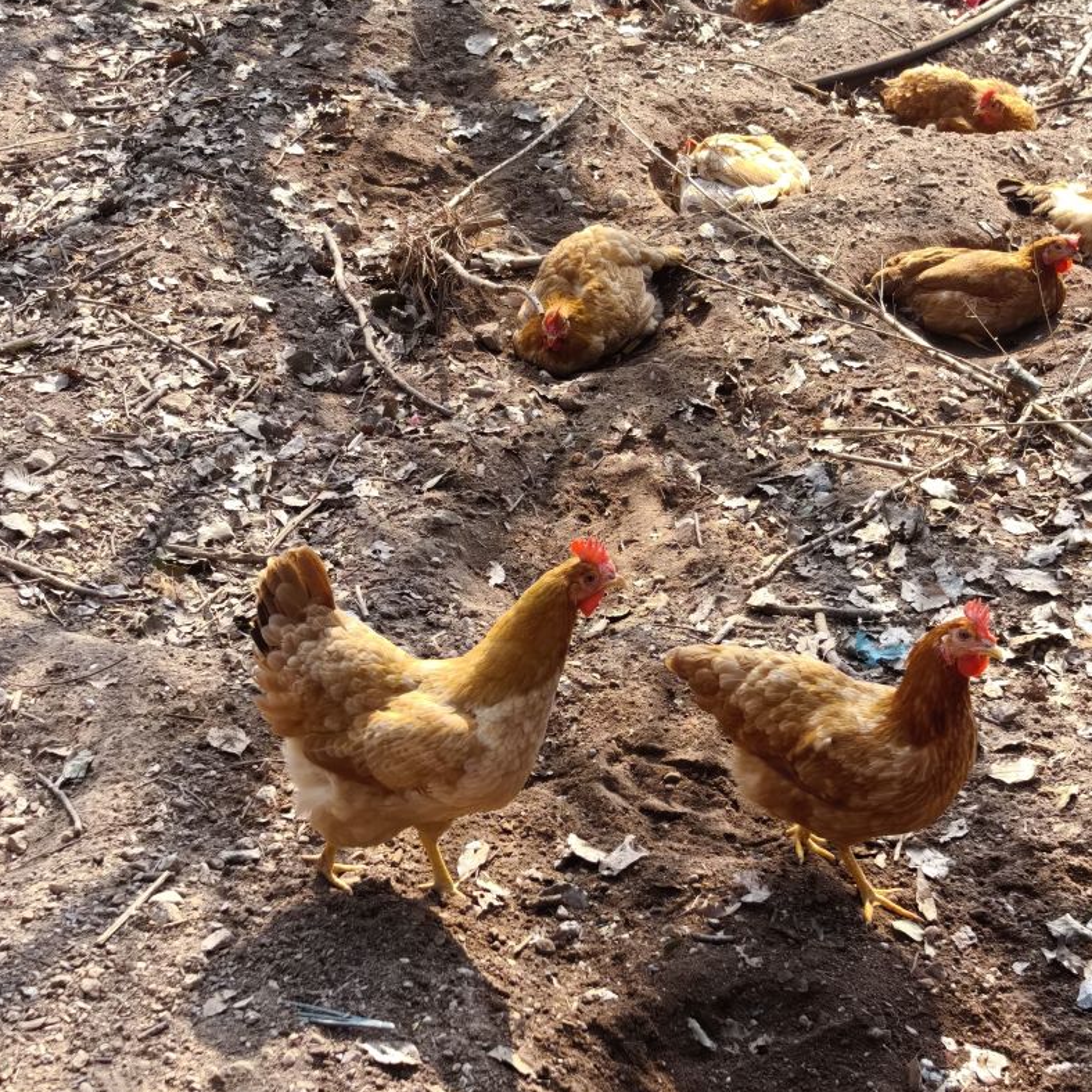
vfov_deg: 23.6
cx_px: 546
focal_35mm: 73
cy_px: 691
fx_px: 2605
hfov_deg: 23.7
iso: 100
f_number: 2
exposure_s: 1/992
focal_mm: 5.75
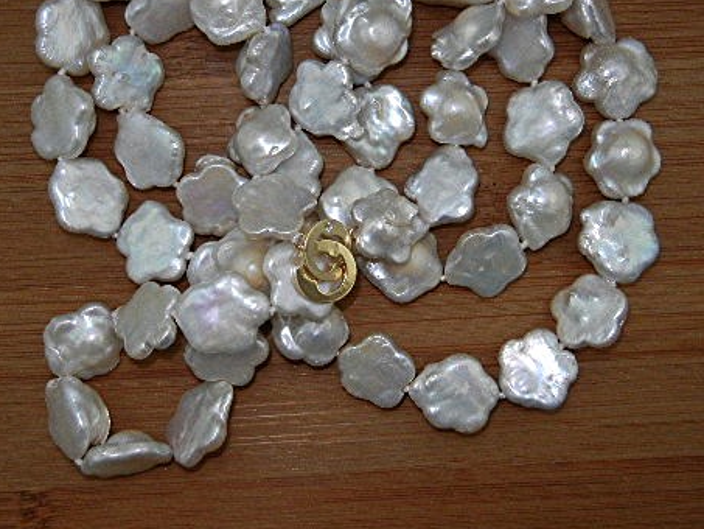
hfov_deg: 39.6
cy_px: 208
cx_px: 319
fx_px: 976
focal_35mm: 48
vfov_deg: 30.2
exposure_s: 1/30
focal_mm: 6.2
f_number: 7.2
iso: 500
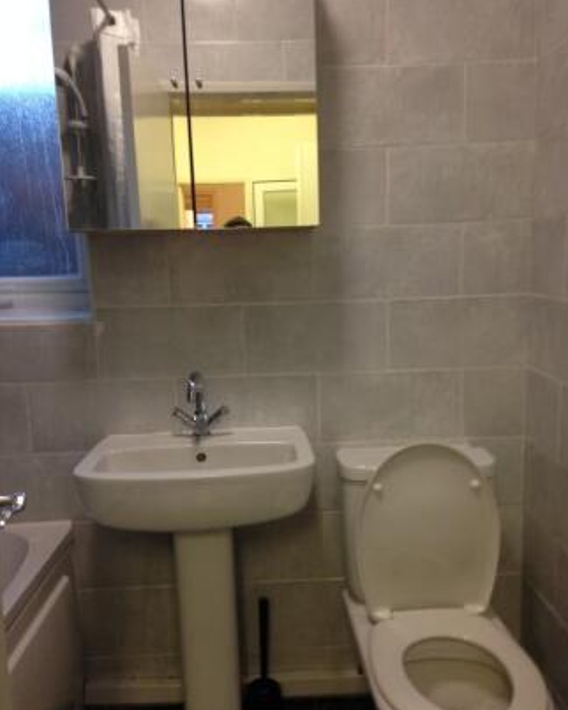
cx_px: 288
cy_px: 354
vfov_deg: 51.5
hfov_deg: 42.3
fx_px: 735
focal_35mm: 35
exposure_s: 1/20
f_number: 2.4
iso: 160
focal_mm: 4.12
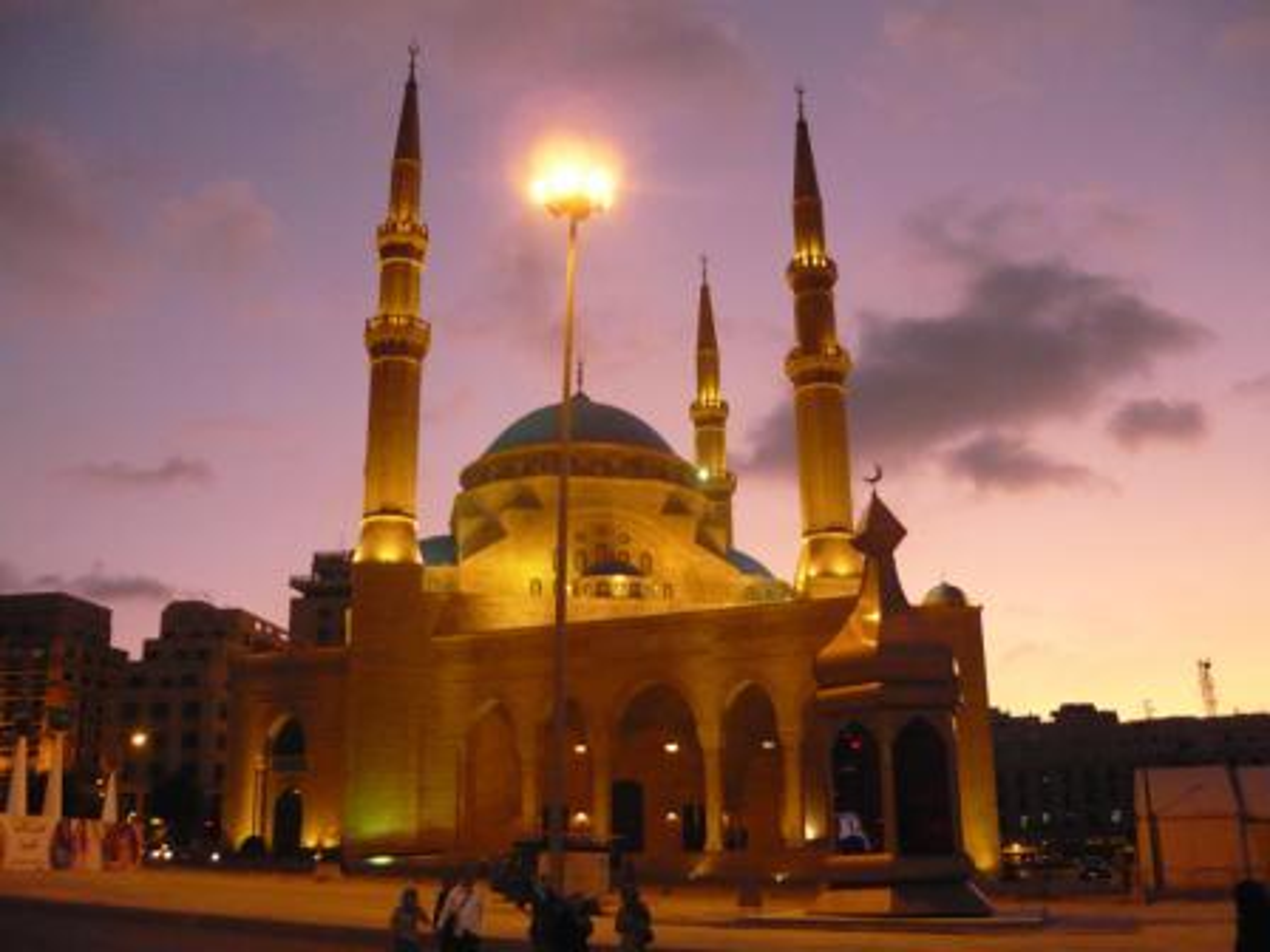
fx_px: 1211
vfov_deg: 42.9
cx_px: 635
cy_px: 476
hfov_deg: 55.4
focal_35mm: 33
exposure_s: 1/30
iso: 500
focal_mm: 5.5
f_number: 2.8
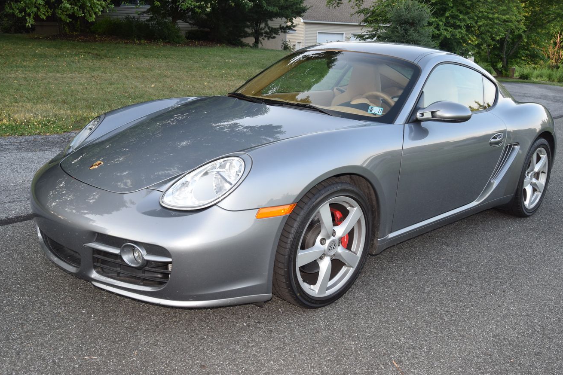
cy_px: 191
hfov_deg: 55.8
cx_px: 288
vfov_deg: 38.9
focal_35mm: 34
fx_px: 532
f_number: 9
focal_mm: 22
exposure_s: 1/125
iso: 800
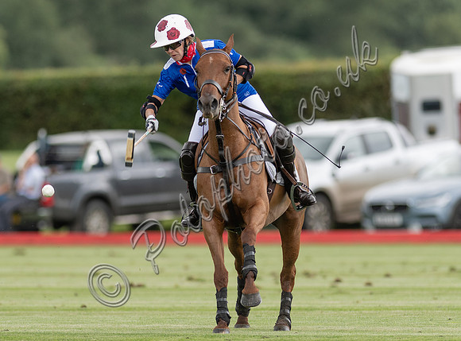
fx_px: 7971
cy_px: 195
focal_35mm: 602
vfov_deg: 2.5
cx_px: 211
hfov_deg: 3.3
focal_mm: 300
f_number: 2.8
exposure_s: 1/1000
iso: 250
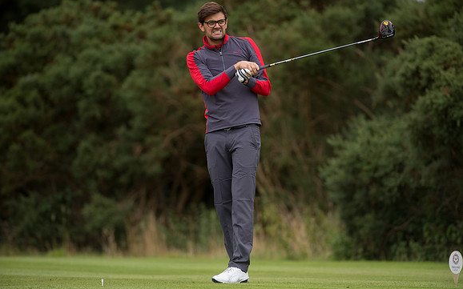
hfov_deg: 6.8
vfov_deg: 4.3
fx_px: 3873
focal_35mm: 307
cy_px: 148
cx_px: 232
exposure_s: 1/3200
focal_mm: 300
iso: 800
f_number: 4
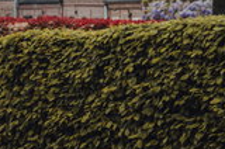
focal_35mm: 168
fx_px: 1048
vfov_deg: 8.1
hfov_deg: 10.6
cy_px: 43
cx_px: -312
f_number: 4.5
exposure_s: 1/200
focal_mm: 35
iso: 200
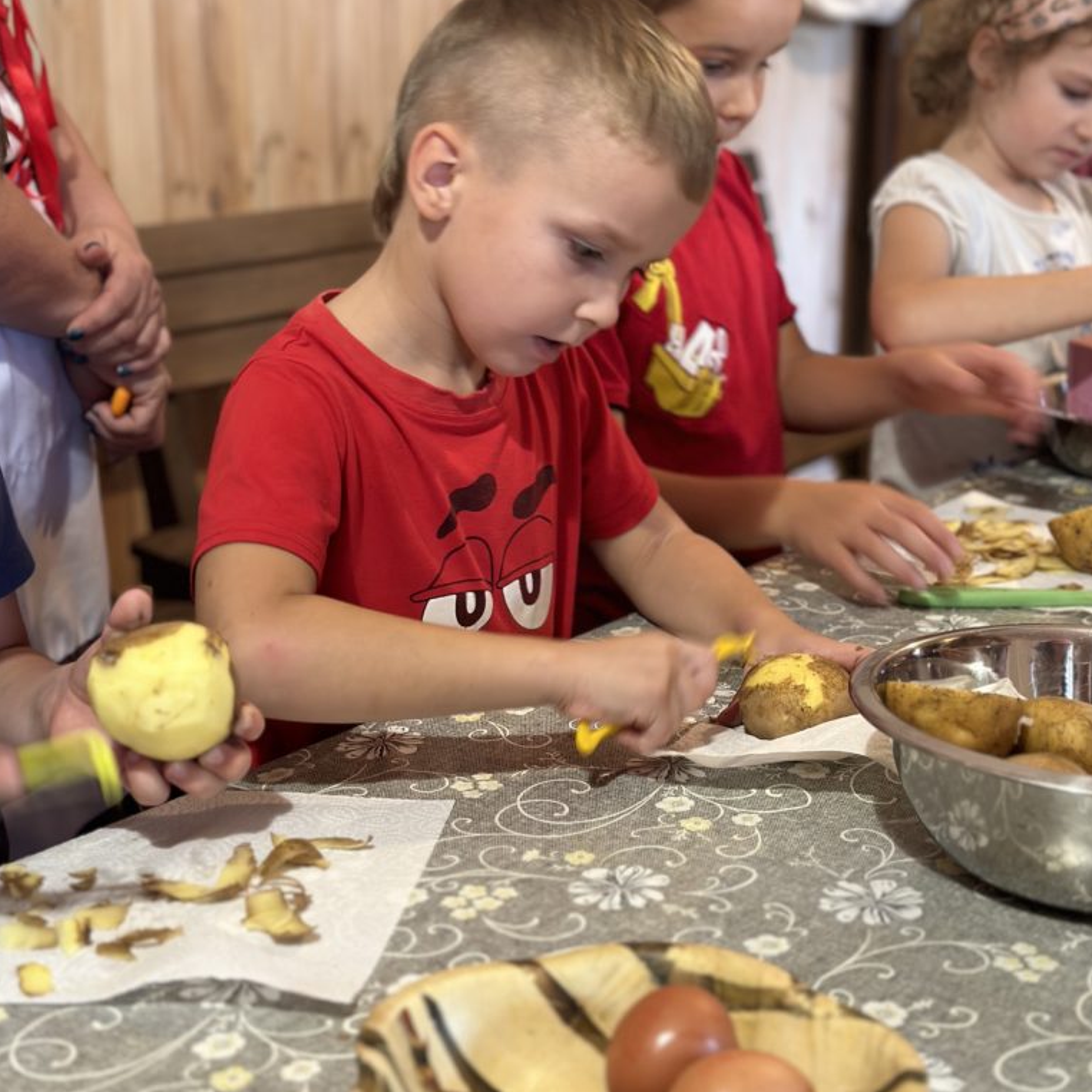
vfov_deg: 30.0
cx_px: 547
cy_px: 477
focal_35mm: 57
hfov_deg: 30.0
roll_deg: -1.1
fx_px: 2034
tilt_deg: -14.0
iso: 250
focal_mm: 6.86
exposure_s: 1/33
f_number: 1.78
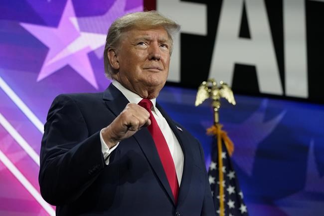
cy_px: 108
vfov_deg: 10.5
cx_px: 162
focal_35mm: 130
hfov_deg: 15.8
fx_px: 1170
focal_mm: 130
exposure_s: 1/500
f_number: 5.6
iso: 5000
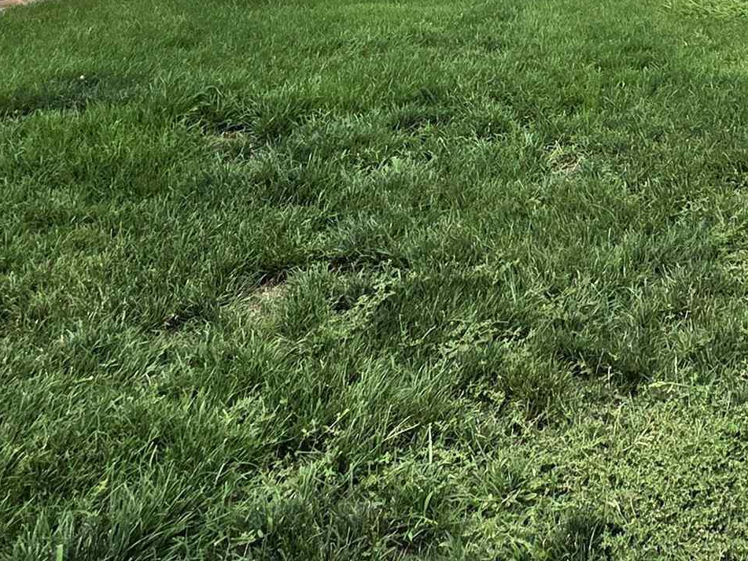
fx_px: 907
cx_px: 753
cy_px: -257
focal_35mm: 42
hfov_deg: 39.4
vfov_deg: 26.2
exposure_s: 1/833
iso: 50
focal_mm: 2.2
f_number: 2.2
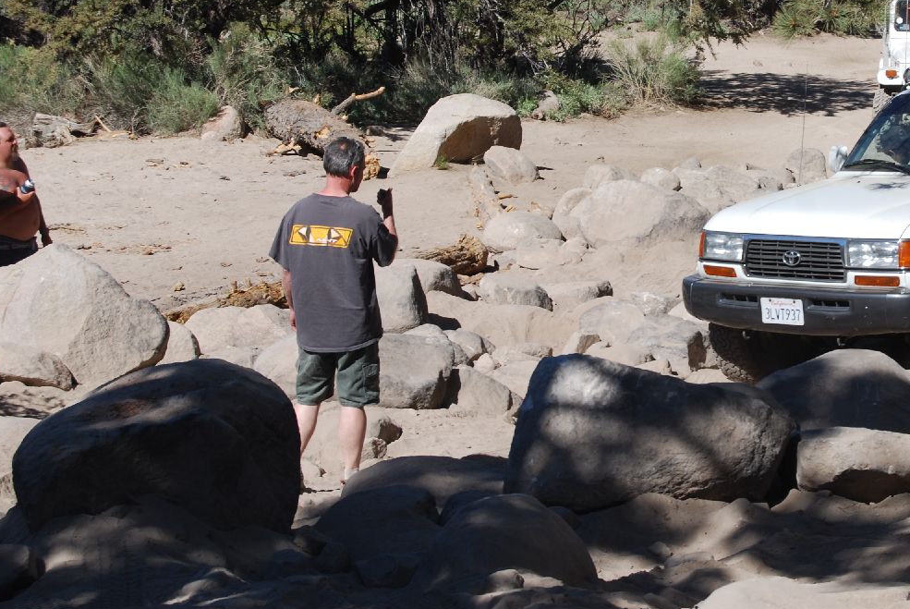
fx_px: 3284
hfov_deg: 15.7
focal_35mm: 130
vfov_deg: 10.6
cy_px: 189
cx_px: 708
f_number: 8
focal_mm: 55
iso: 100
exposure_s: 1/250
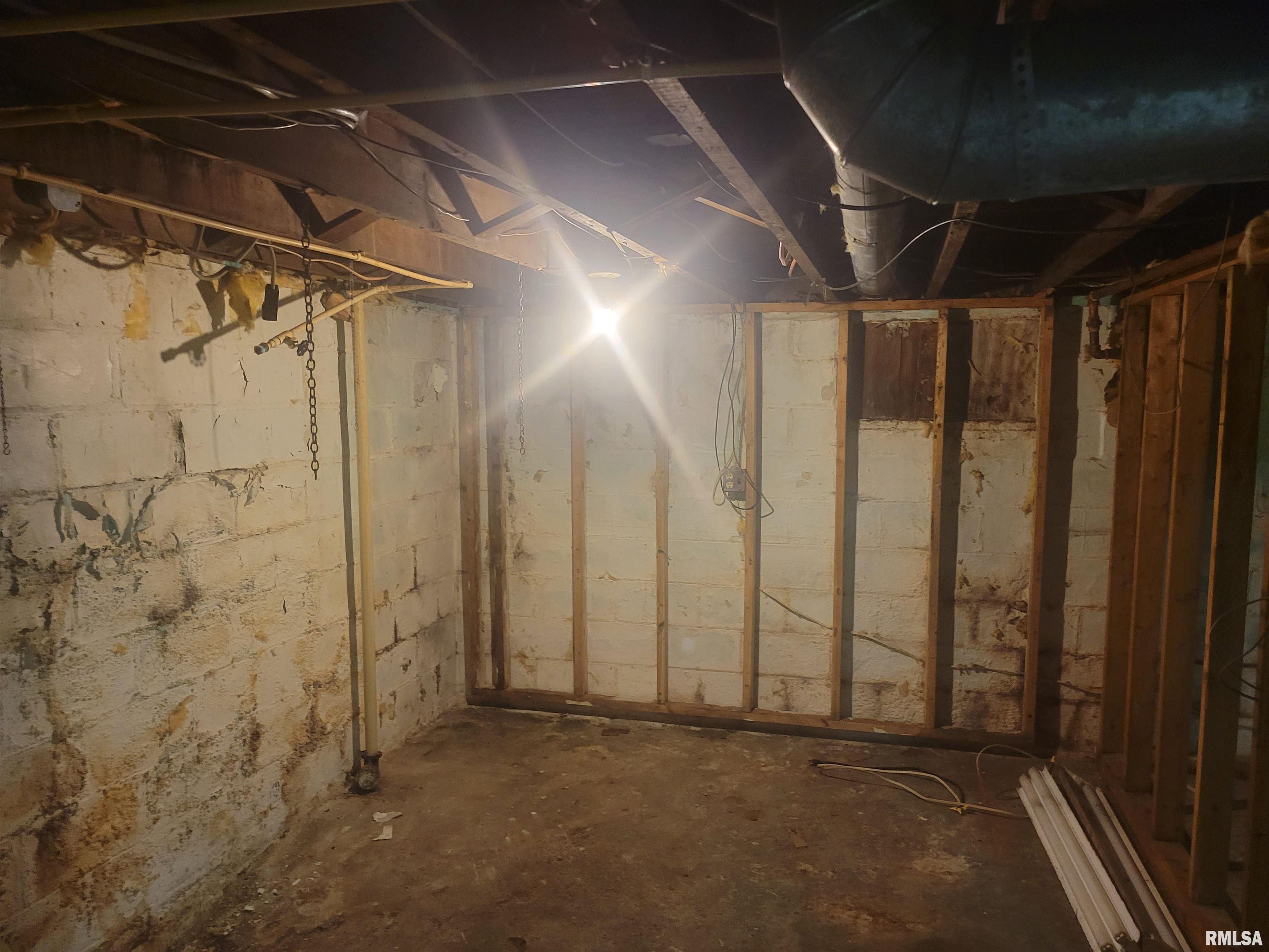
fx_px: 953
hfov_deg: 67.3
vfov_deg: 53.1
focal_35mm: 26
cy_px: 476
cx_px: 634
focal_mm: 5.4
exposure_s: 1/40
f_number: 1.8
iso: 400
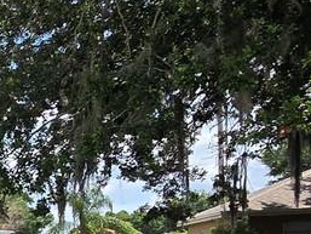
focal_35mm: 81
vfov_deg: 17.4
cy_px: 276
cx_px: -281
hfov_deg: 18.0
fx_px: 728
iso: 50
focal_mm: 2.2
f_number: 2.2
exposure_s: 1/1915
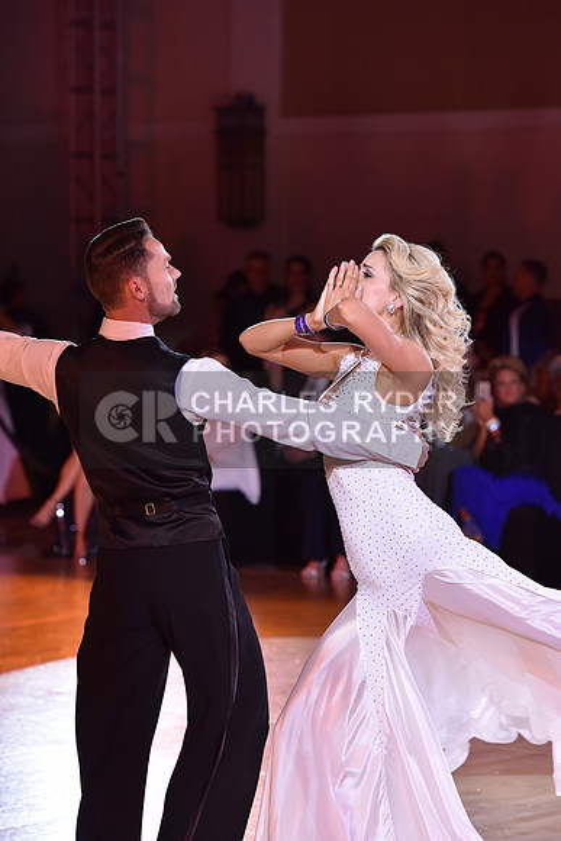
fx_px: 3621
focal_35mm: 155
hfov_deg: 8.9
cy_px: 420
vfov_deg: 13.2
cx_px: 280
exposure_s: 1/250
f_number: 4.5
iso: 1600
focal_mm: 155
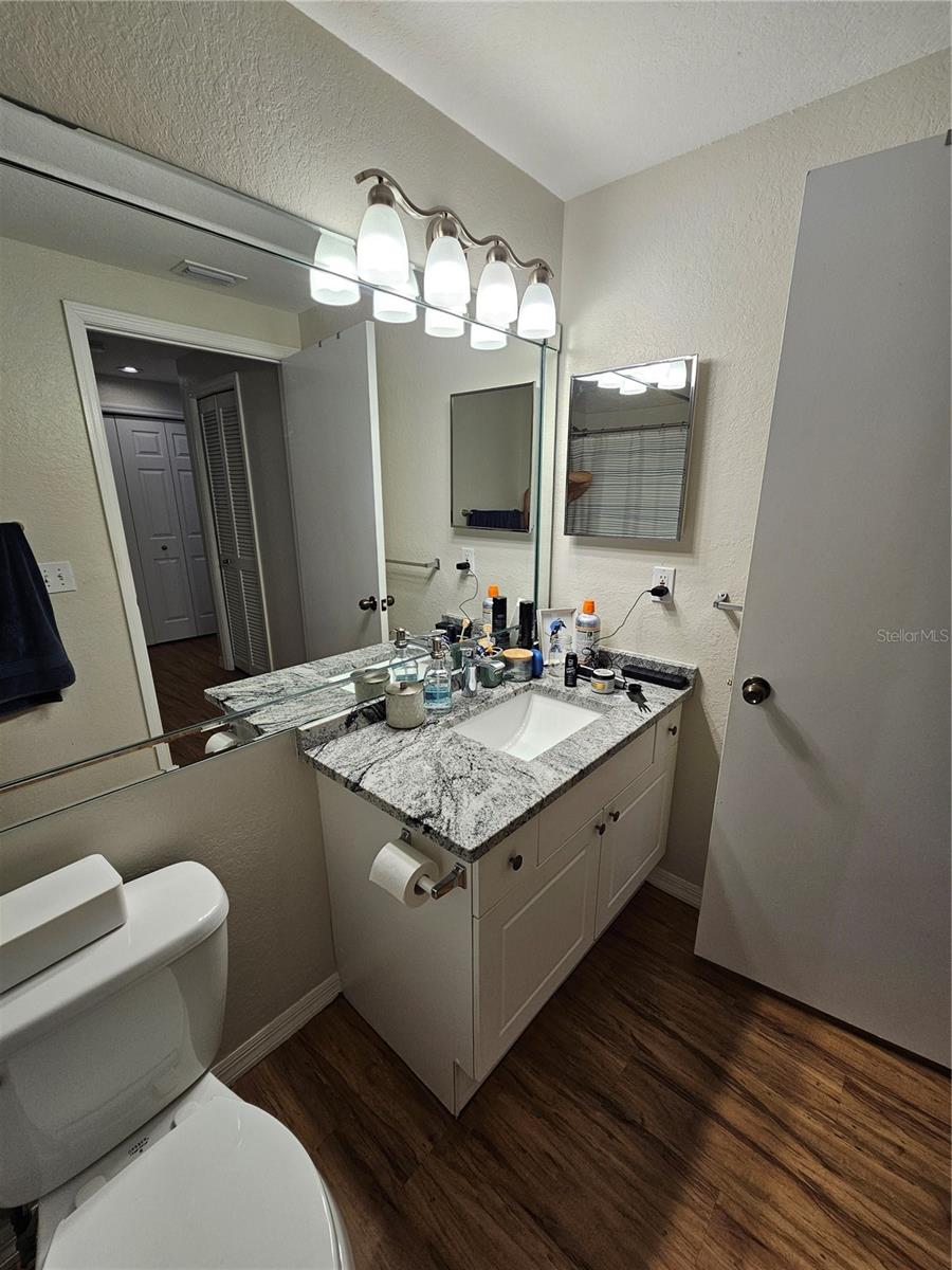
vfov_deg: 106.2
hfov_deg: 89.9
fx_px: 477
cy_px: 635
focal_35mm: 13
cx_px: 476
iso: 64
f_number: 2.2
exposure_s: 1/60
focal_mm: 2.2
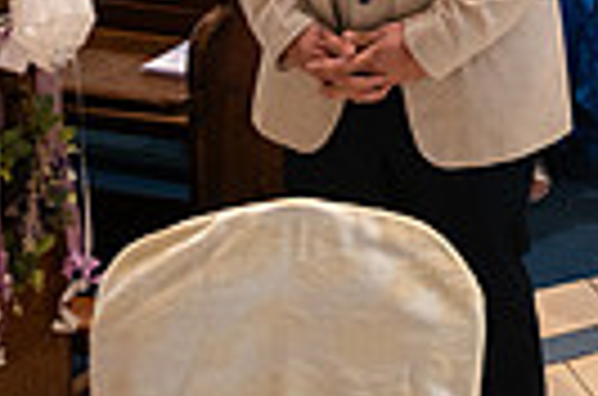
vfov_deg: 11.5
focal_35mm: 105
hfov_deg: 17.2
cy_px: -425
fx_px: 1740
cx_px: 944
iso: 800
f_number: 3.5
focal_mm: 24
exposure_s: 1/160
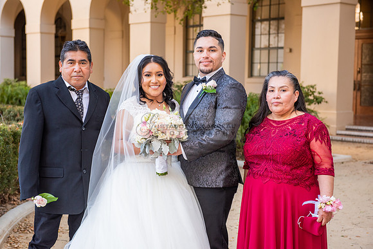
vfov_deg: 21.9
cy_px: 124
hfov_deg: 32.4
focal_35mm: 62
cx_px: 186
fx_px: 643
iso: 640
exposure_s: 1/200
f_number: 4.5
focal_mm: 62
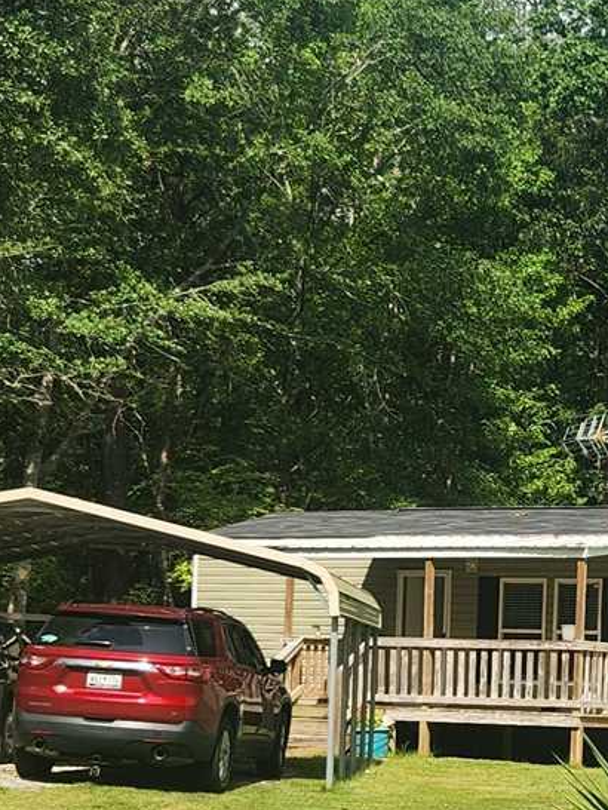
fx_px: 2270
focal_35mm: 97
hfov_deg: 15.0
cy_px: 555
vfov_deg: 20.1
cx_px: 612
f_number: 1.8
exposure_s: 1/1422
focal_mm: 5.4
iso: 20
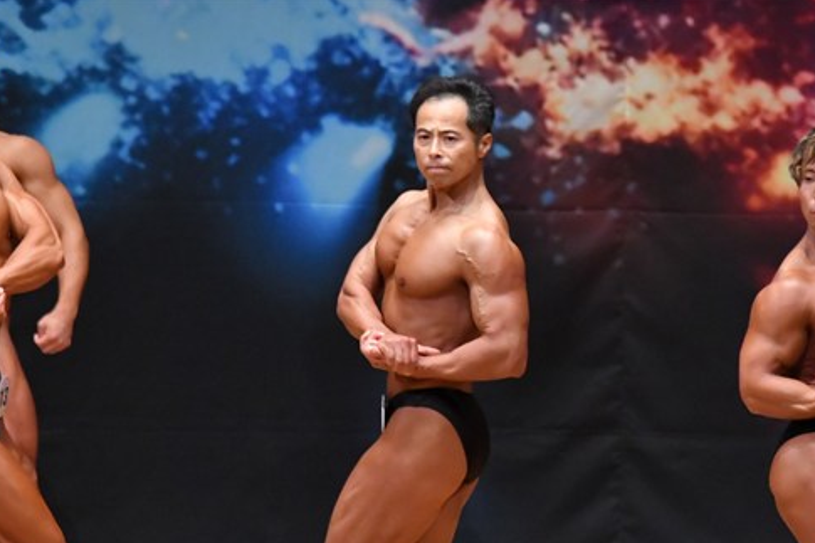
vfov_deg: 3.0
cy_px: 429
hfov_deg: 4.5
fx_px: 10297
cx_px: 525
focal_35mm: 455
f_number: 5.6
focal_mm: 190
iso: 6400
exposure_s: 1/400
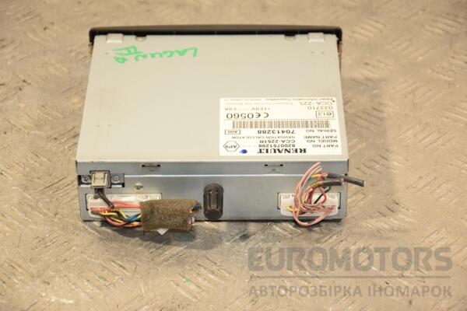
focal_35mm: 112
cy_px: 156
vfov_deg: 12.2
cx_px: 234
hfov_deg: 18.2
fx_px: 1459
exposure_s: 1/200
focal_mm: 75
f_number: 5.3
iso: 800
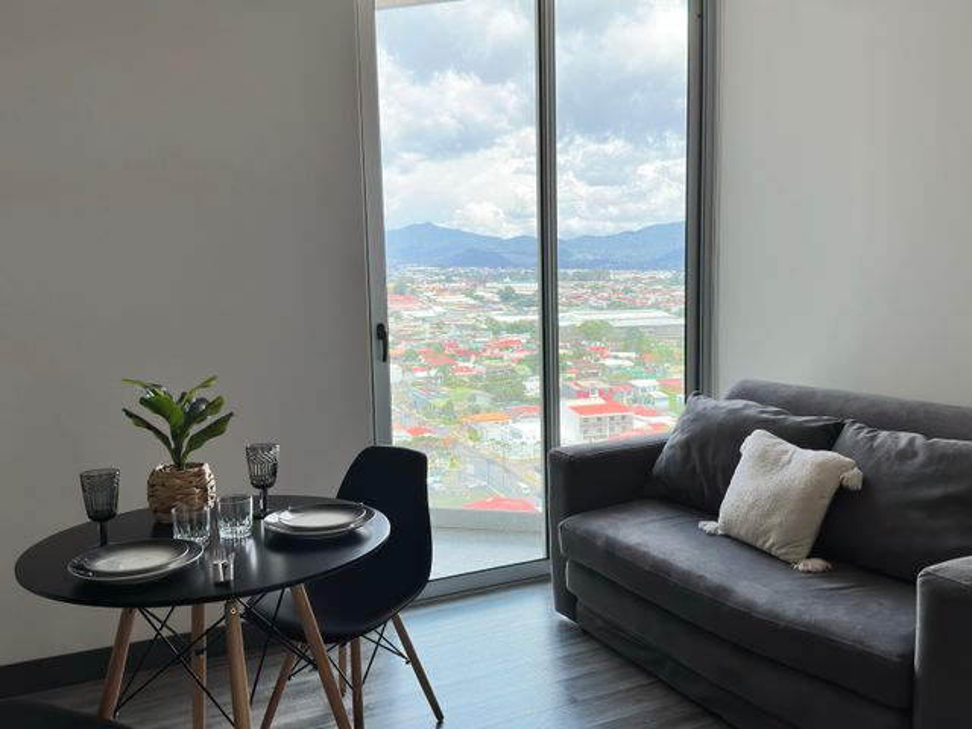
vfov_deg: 56.8
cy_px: 364
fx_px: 674
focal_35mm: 24
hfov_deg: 71.6
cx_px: 486
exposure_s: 1/773
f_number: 1.78
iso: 80
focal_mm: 6.86
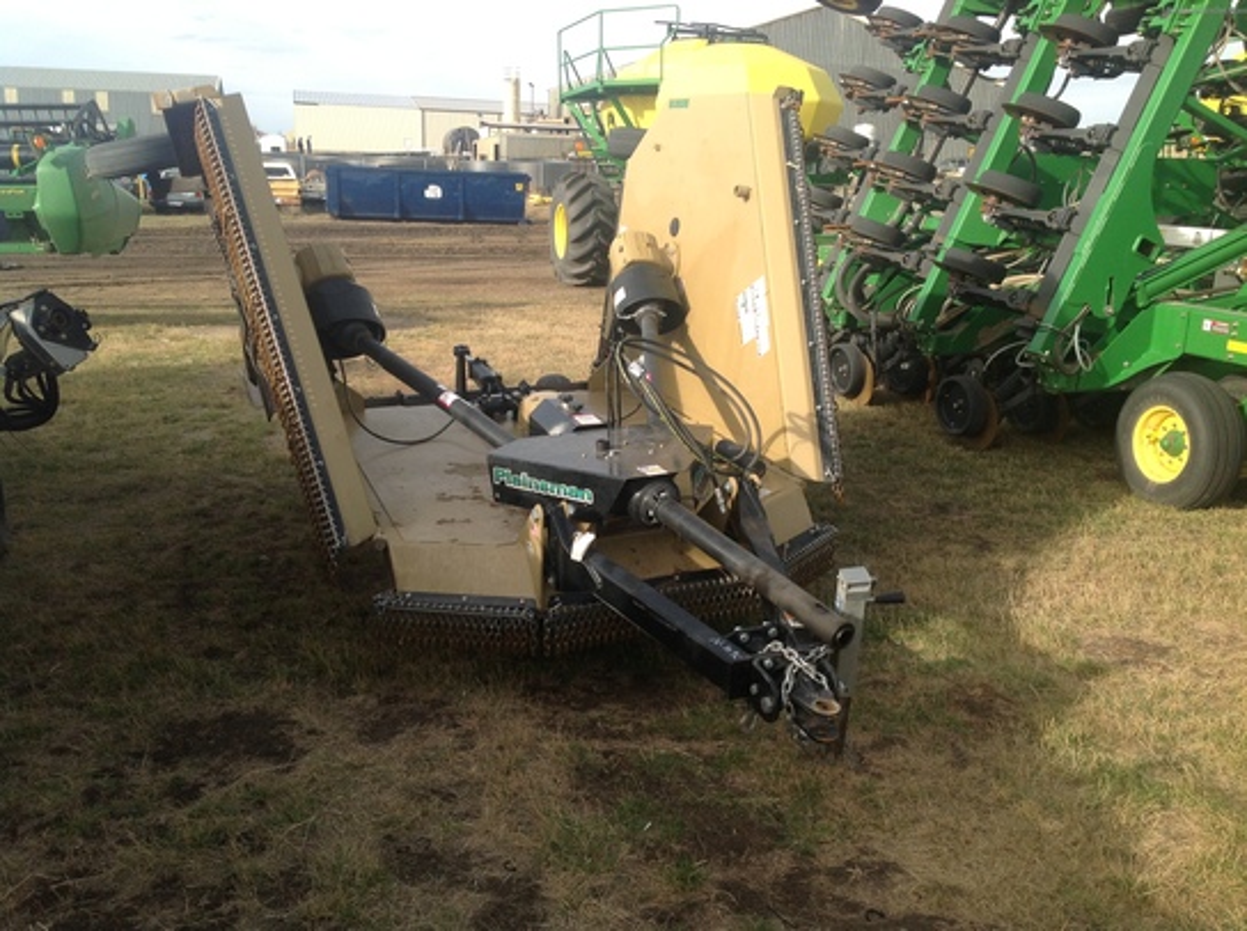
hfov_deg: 52.7
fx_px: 1259
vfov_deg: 40.6
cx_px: 624
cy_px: 466
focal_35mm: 35
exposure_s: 1/840
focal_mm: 4.28
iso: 50
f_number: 2.4
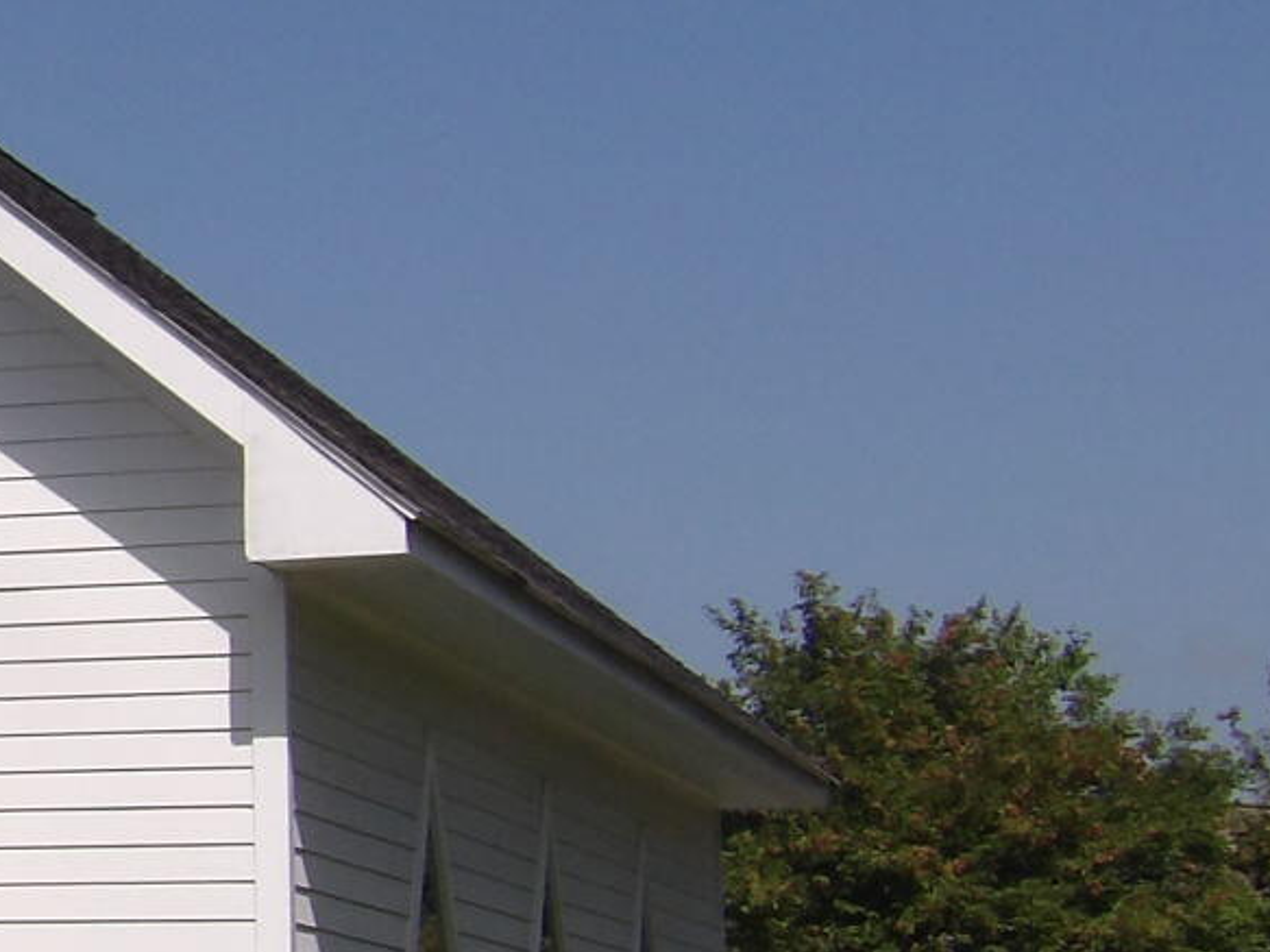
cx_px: -710
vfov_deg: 10.8
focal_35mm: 137
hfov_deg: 13.5
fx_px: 5025
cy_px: 534
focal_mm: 7
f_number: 5.2
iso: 100
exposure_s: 1/814
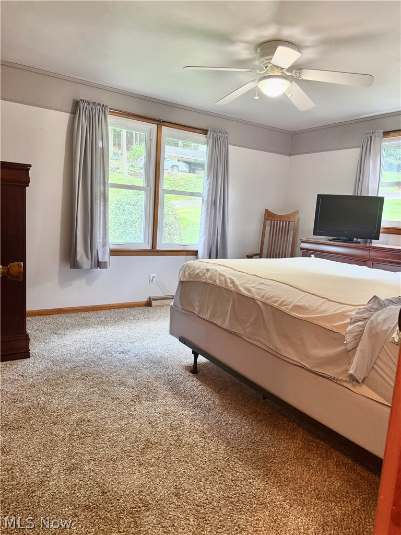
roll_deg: -4.2
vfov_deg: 71.6
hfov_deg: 56.8
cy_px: 268
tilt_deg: -7.6
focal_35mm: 24
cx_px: 200
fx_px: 371
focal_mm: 6.76
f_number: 1.78
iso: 200
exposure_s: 1/60
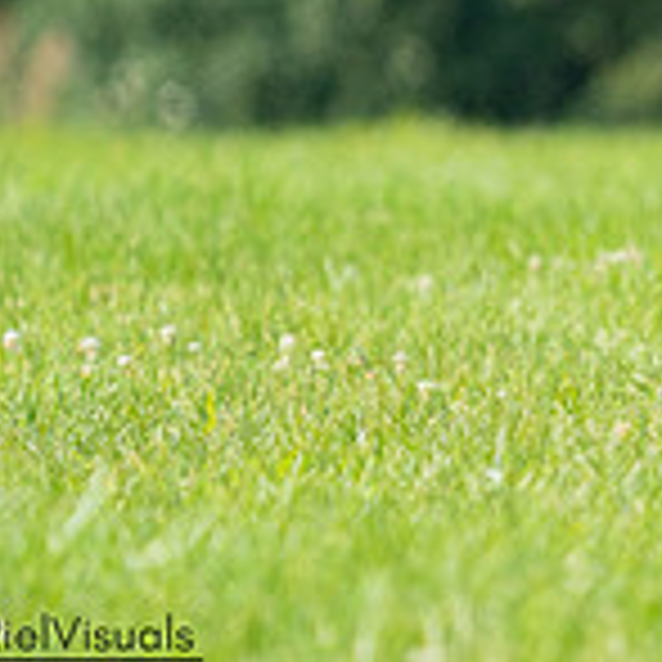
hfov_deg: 1.4
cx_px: 1220
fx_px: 27240
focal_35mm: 1259
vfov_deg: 1.4
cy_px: -155
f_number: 6.3
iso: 2000
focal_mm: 376
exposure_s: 1/4000
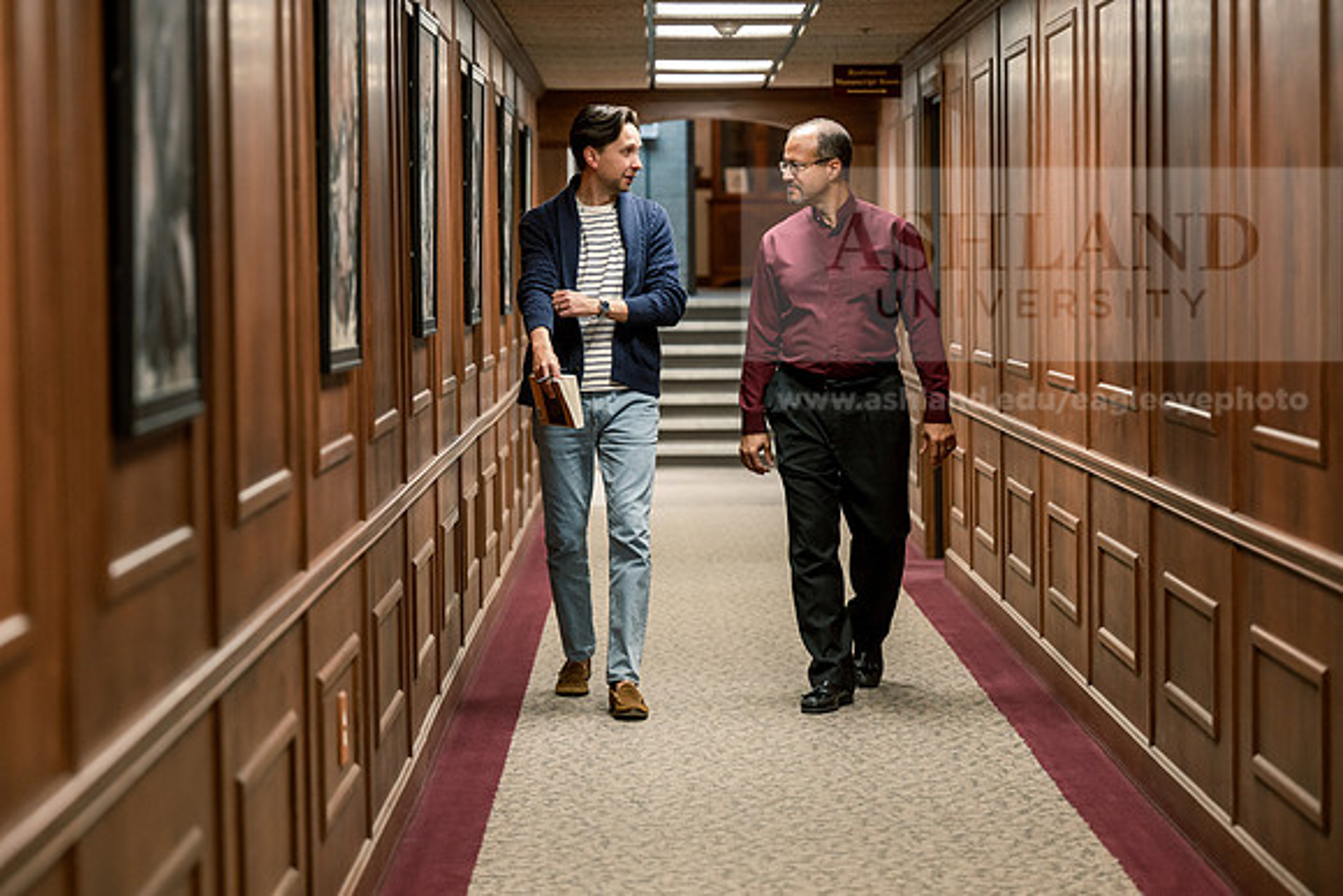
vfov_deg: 15.0
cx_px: 672
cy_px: 448
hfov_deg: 22.4
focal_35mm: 91
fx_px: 3395
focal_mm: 91
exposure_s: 1/200
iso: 1000
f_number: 3.2
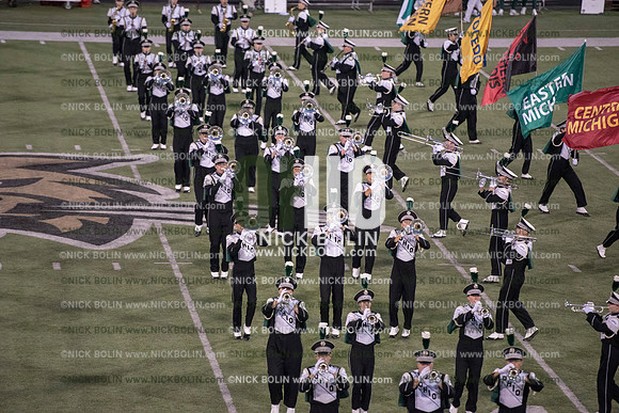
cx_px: 310
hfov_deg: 10.3
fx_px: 3440
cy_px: 206
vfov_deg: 6.9
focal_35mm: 200
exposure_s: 1/1250
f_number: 3.2
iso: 5000
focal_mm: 200
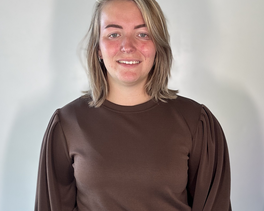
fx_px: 312
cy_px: 154
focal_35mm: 40
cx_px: 130
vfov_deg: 36.6
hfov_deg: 45.8
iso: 64
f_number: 1.9
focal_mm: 2.69
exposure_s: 1/121
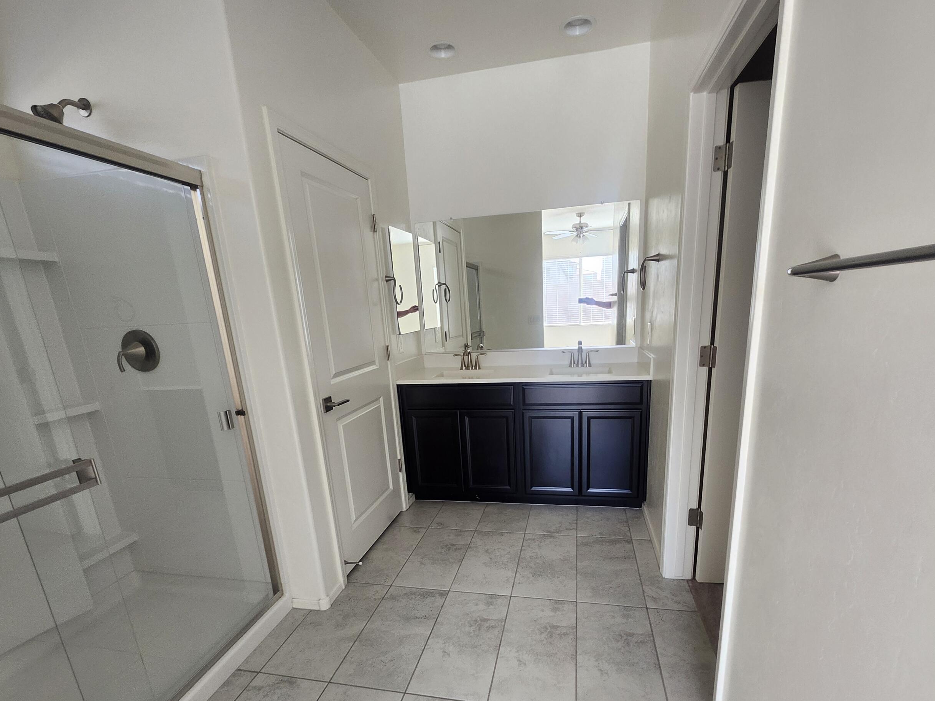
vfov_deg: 77.1
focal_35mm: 16
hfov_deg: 94.5
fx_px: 432
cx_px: 484
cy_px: 425
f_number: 2.2
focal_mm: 1.74
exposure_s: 1/60
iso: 125
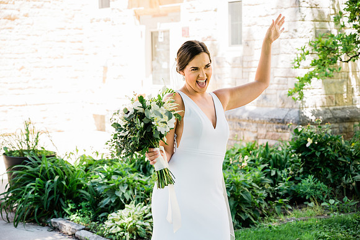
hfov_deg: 28.9
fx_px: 700
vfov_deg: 19.4
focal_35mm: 70
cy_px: 120
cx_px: 180
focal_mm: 70
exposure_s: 1/320
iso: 320
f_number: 4
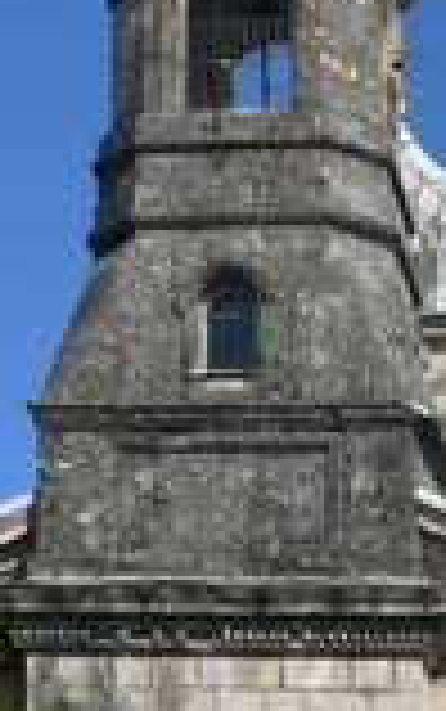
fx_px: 2485
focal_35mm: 128
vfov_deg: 16.3
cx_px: 243
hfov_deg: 10.3
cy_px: 310
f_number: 8
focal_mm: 22
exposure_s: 1/125
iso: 100
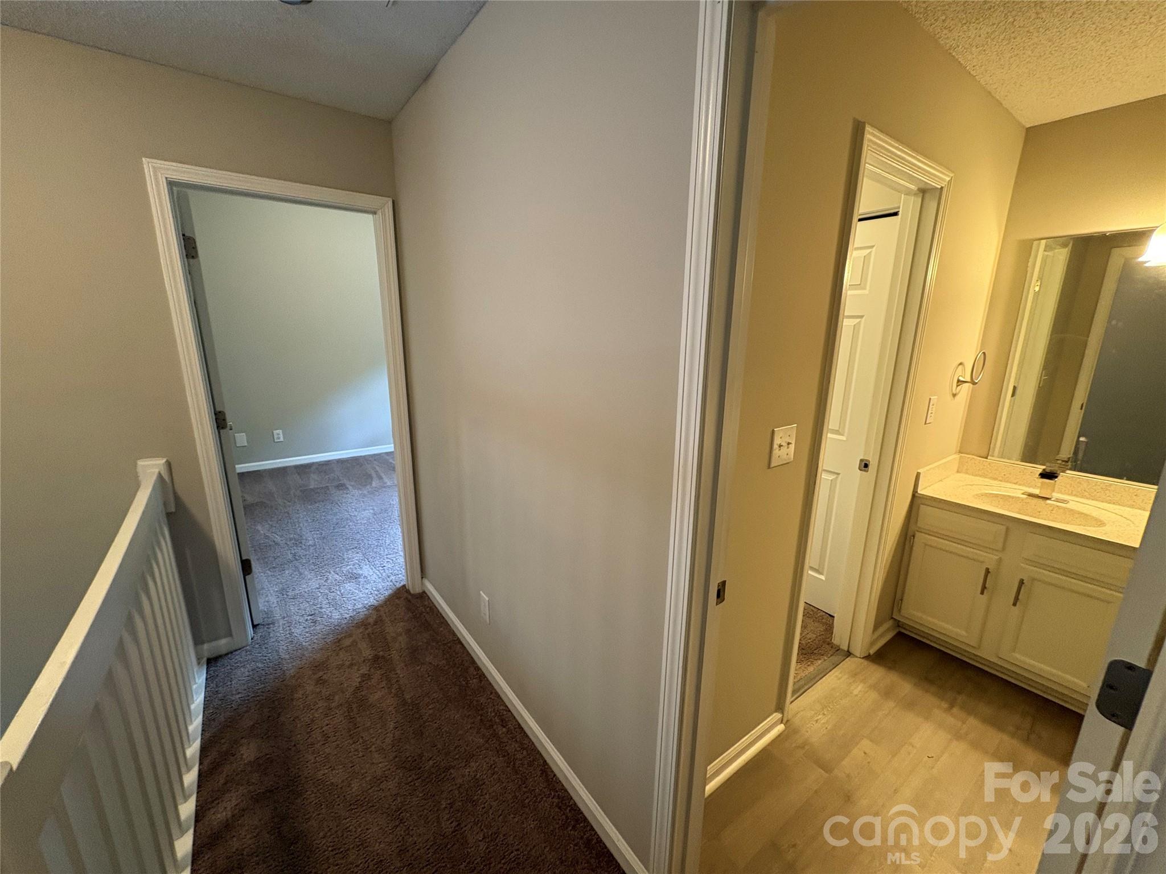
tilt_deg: -11.7
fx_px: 472
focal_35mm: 14
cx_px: 583
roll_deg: +0.5
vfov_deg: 85.7
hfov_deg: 102.1
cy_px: 437
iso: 250
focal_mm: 2.22
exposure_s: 1/60
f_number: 2.2
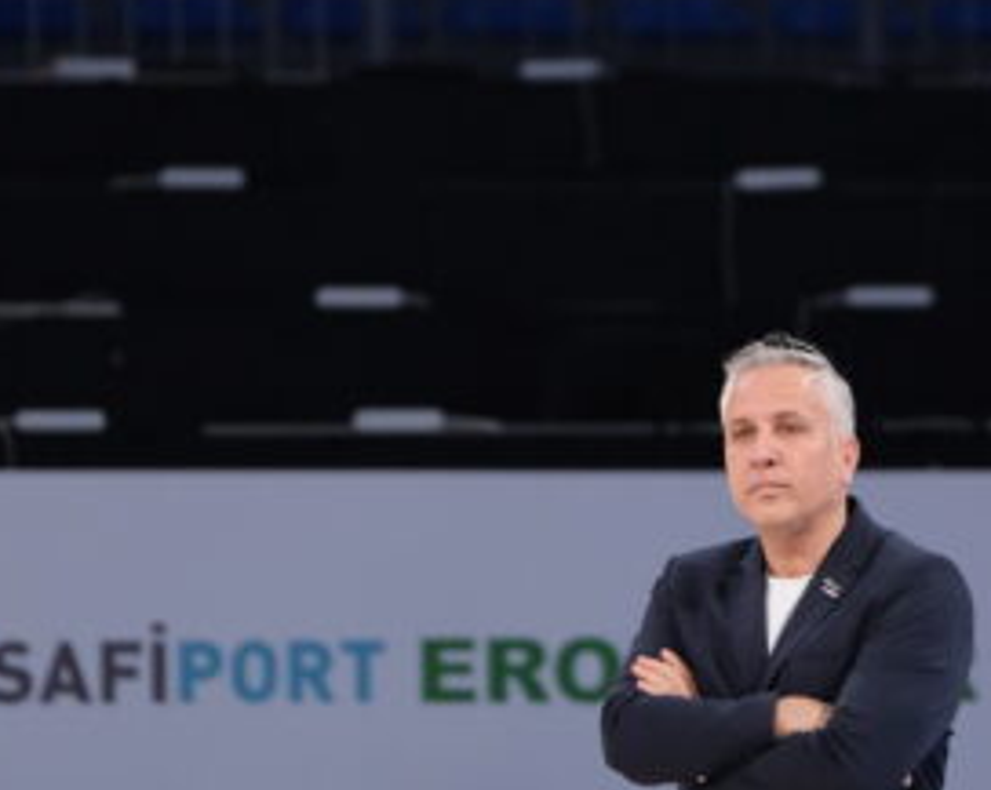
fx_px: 10196
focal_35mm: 348
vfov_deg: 4.4
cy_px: 532
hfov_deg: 5.6
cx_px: 710
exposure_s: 1/1000
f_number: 2.8
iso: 2000
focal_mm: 140
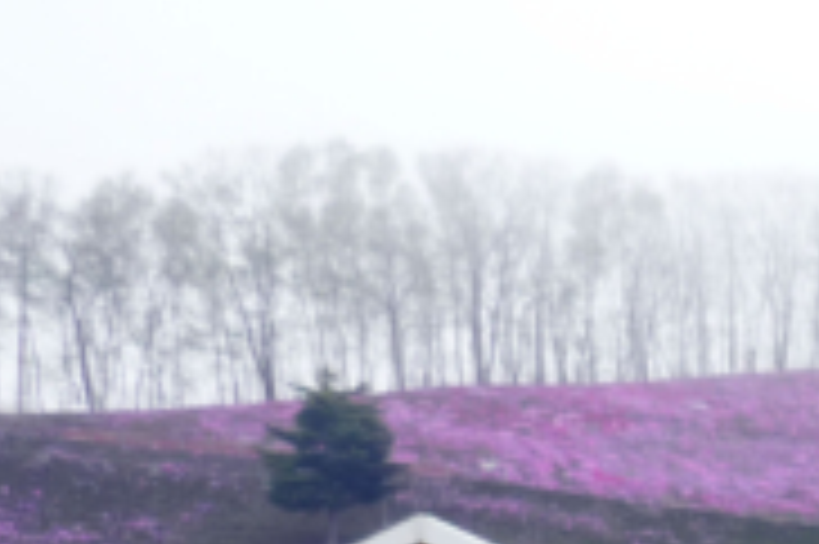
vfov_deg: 11.5
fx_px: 2568
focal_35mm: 113
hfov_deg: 16.7
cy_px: 854
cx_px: 1170
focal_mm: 5.5
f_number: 2.8
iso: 100
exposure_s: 1/80
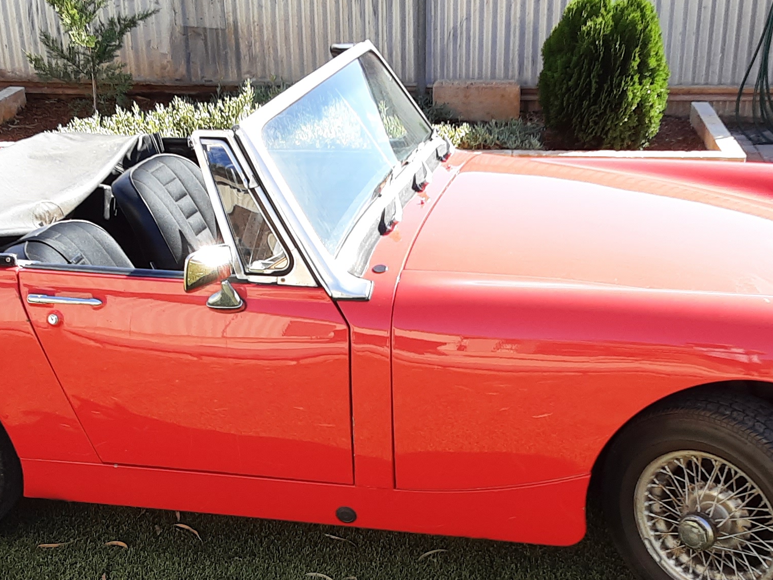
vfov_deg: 24.7
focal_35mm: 58
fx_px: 1295
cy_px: 488
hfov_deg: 33.2
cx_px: 369
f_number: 1.9
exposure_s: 1/383
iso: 40
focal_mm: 2.91
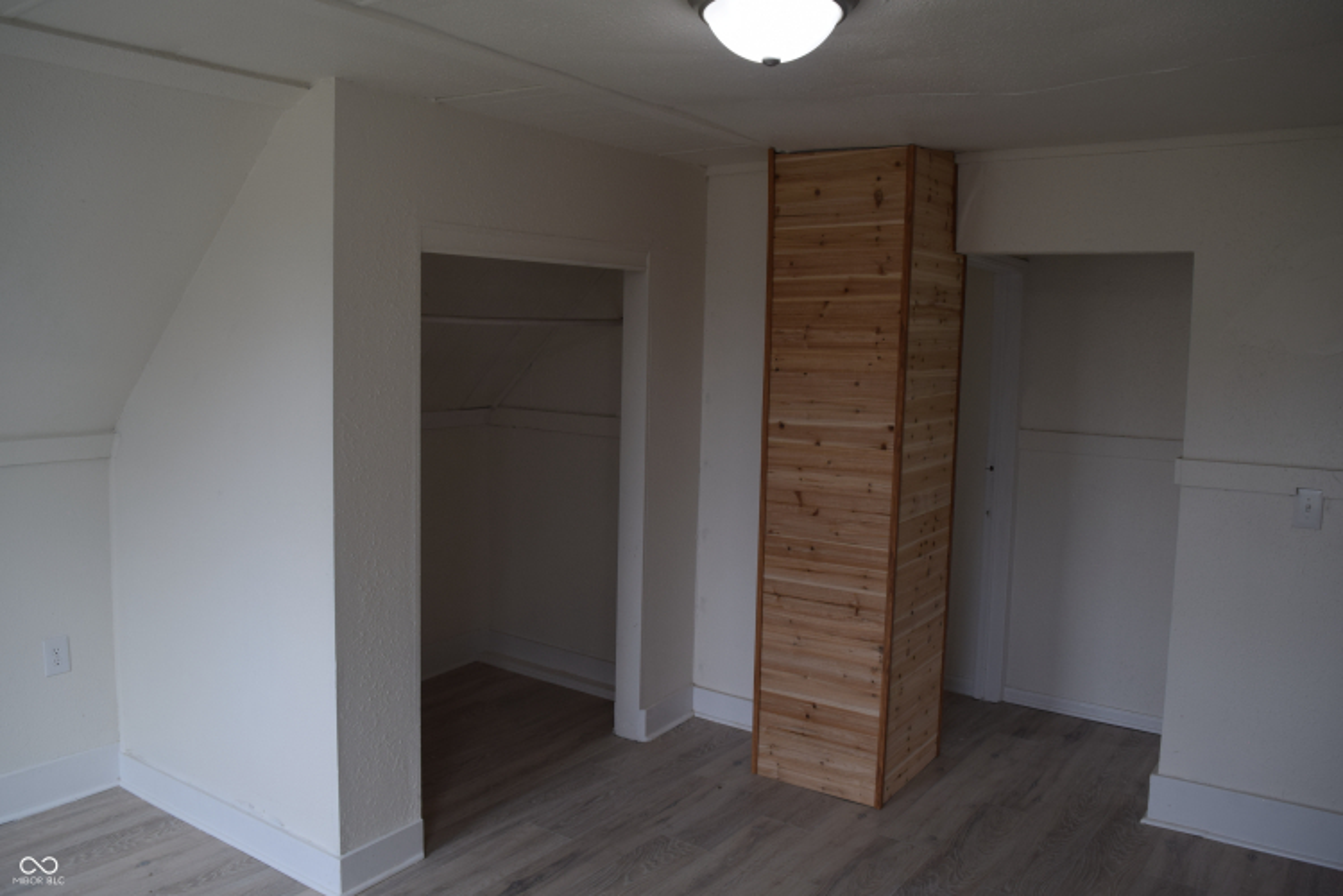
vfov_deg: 47.9
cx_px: 672
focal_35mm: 27
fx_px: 1007
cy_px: 448
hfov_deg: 67.4
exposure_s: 1/160
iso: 400
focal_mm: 18
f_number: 6.3
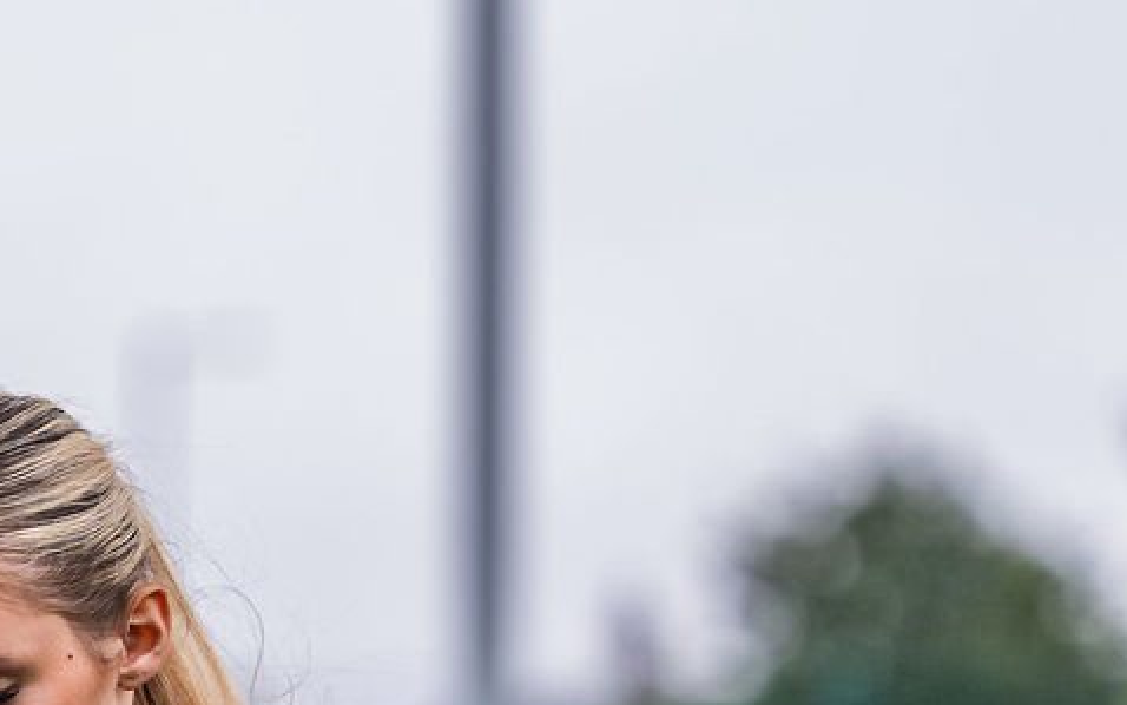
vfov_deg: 1.5
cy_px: 1458
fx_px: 26144
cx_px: 252
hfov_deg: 2.5
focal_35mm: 851
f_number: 2.8
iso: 64
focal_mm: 130
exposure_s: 1/400
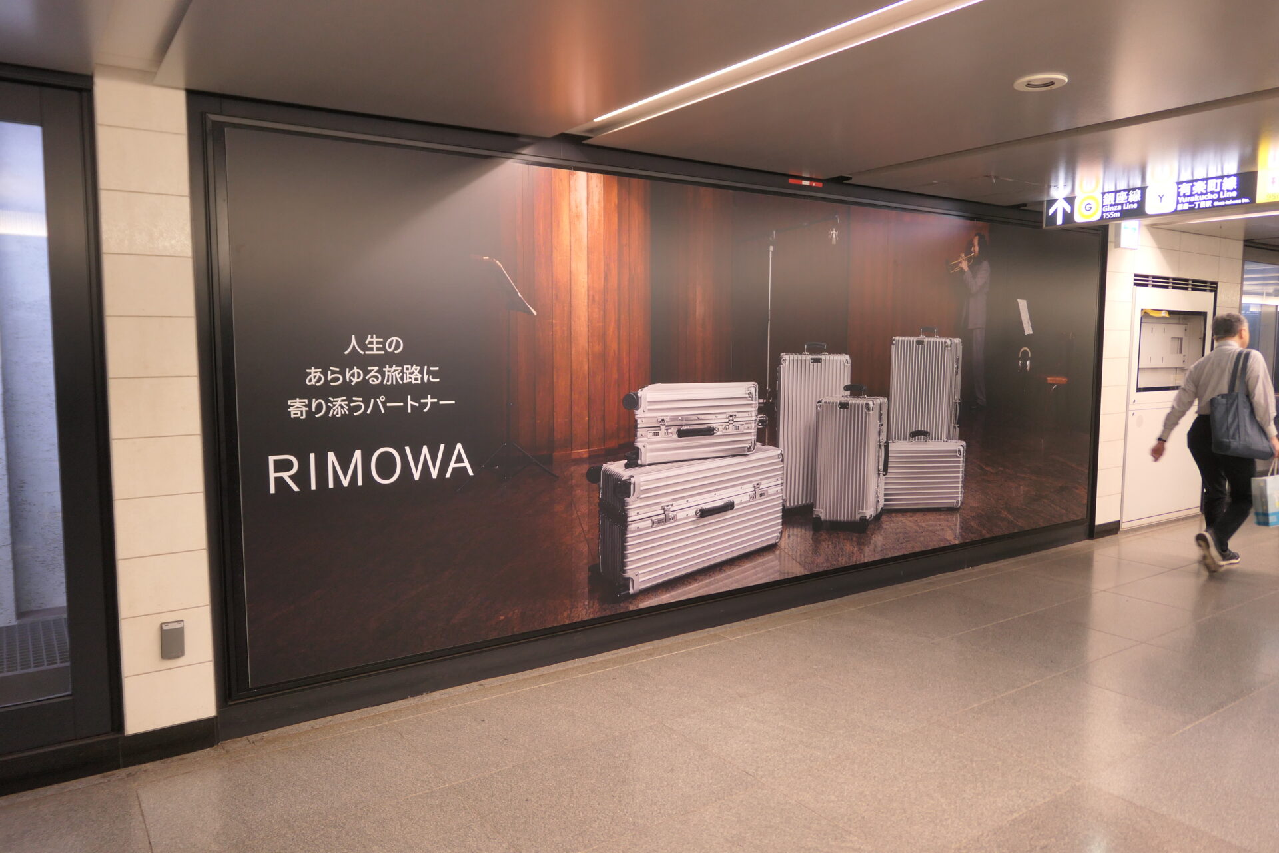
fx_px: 853
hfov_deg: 73.7
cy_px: 426
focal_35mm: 24
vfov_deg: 53.1
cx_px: 640
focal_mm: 8.8
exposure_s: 1/60
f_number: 1.4
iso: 160
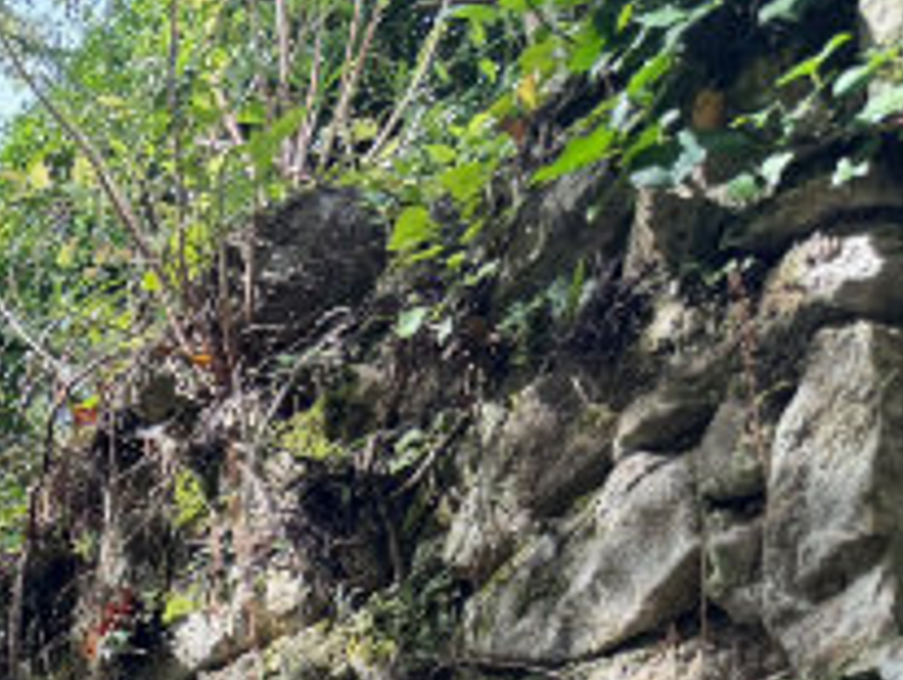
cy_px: 1285
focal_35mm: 93
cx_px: -535
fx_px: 2429
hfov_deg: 18.2
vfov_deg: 13.9
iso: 100
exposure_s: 1/305
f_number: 1.8
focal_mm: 6.8
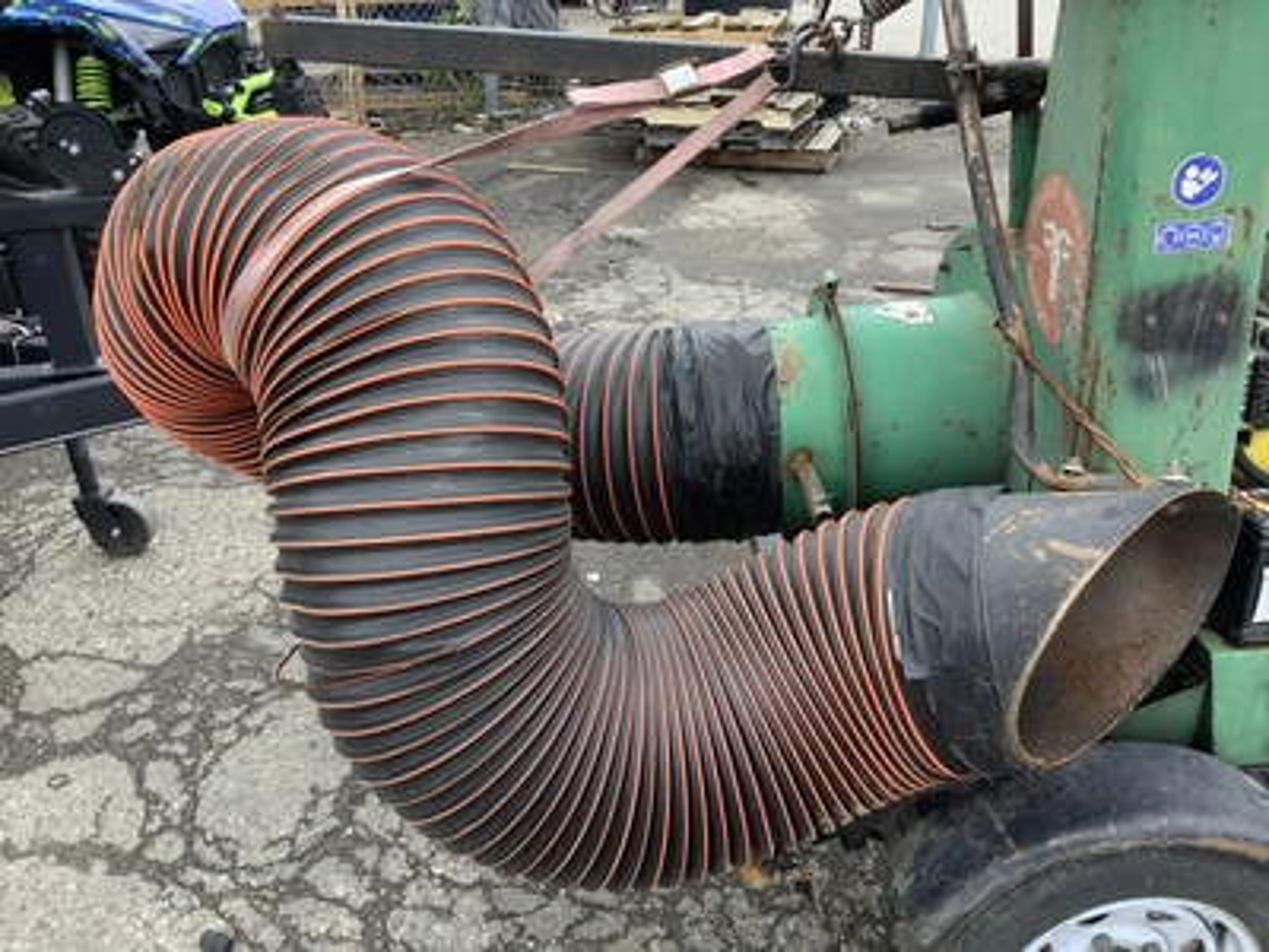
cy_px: 476
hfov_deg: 58.4
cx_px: 634
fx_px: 1136
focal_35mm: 31
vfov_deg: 45.4
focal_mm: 3.3
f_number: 2.4
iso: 50
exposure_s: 1/120
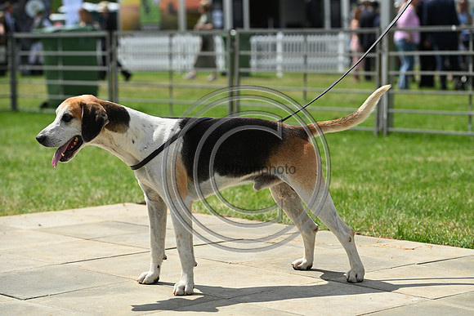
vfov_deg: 13.4
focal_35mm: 102
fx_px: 1343
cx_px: 237
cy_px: 158
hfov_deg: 20.0
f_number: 4.5
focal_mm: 102
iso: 125
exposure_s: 1/1250
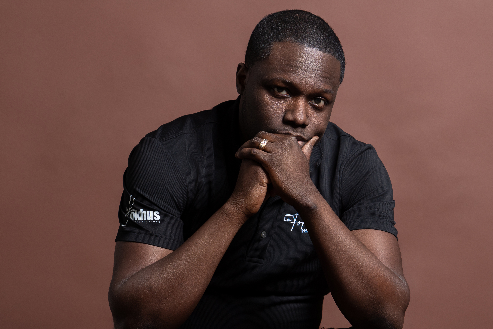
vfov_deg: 10.3
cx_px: 246
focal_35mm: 133
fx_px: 1821
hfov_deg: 15.4
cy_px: 164
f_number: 4.5
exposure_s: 1/160
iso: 500
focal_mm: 89
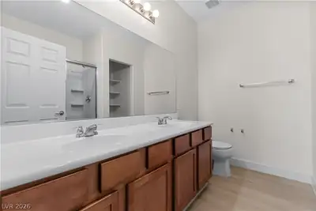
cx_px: 158
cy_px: 106
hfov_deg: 100.4
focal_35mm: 15
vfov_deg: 77.4
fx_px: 132
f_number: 8
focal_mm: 10
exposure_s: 1/6
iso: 400
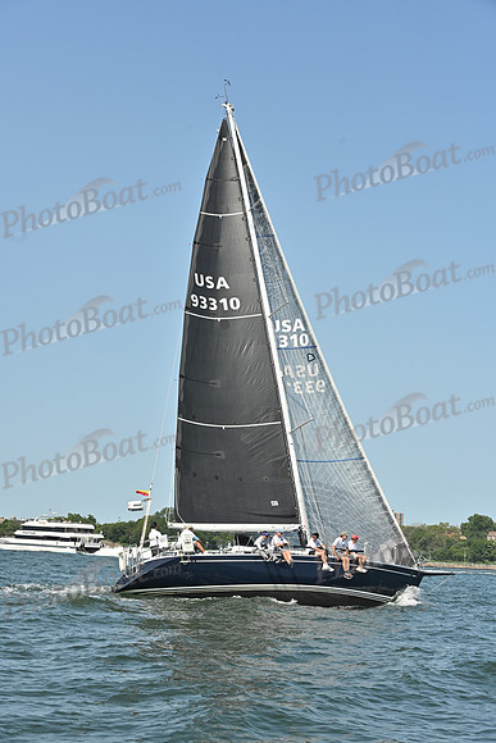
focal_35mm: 70
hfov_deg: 19.5
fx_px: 1446
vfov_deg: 28.8
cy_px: 372
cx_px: 248
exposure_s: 1/1250
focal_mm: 70
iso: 320
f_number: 9
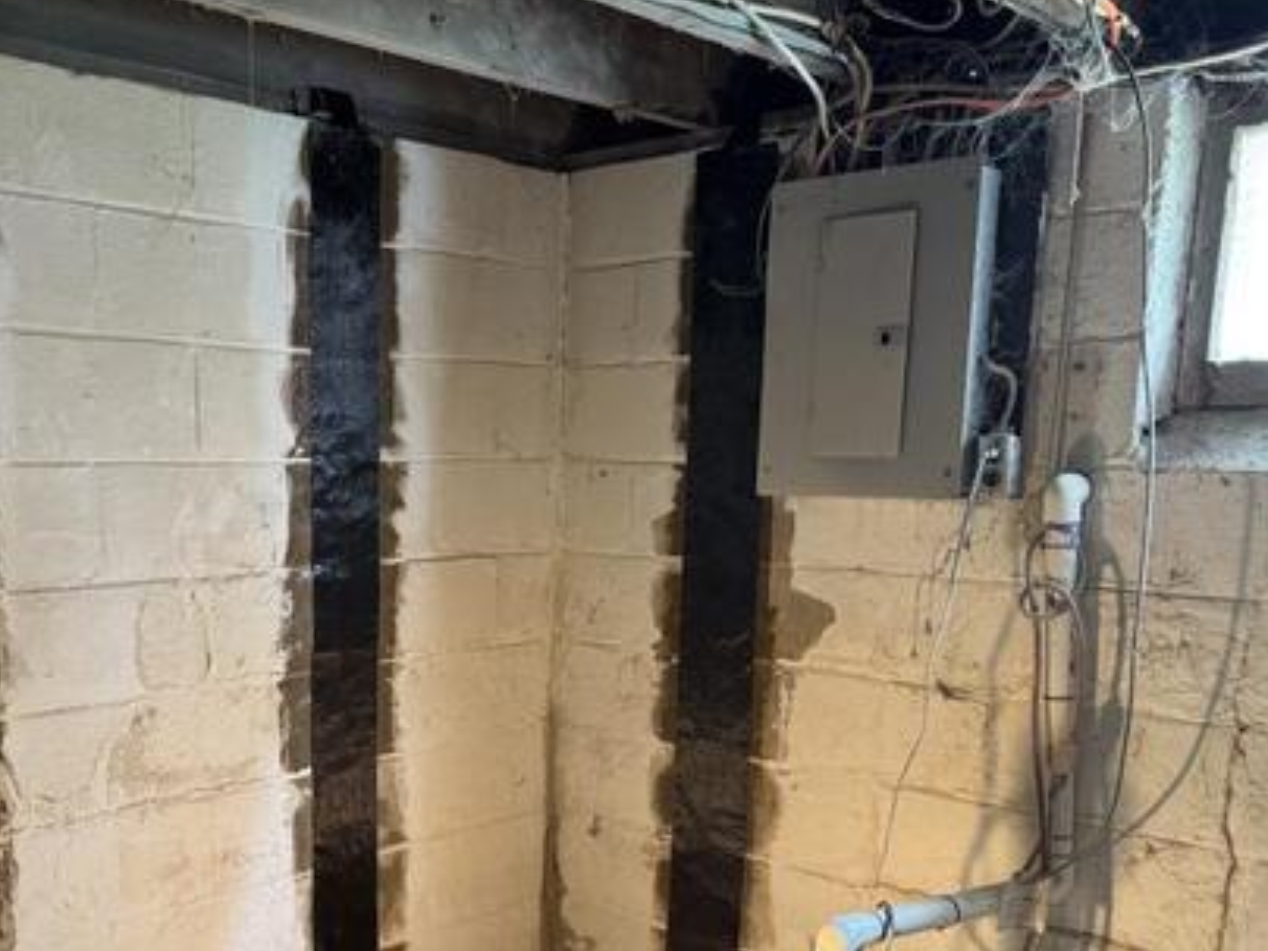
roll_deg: +1.4
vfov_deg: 36.9
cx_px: 395
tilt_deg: -11.2
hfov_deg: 47.9
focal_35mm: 38
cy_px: 703
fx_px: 1392
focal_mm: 6.76
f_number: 1.78
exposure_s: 1/60
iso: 400
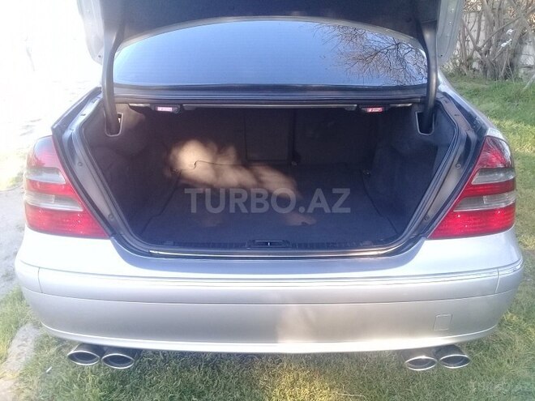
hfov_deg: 58.4
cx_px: 268
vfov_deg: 45.4
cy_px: 200
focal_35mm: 31
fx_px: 479
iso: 100
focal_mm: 3.3
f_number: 2.2
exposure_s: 1/100
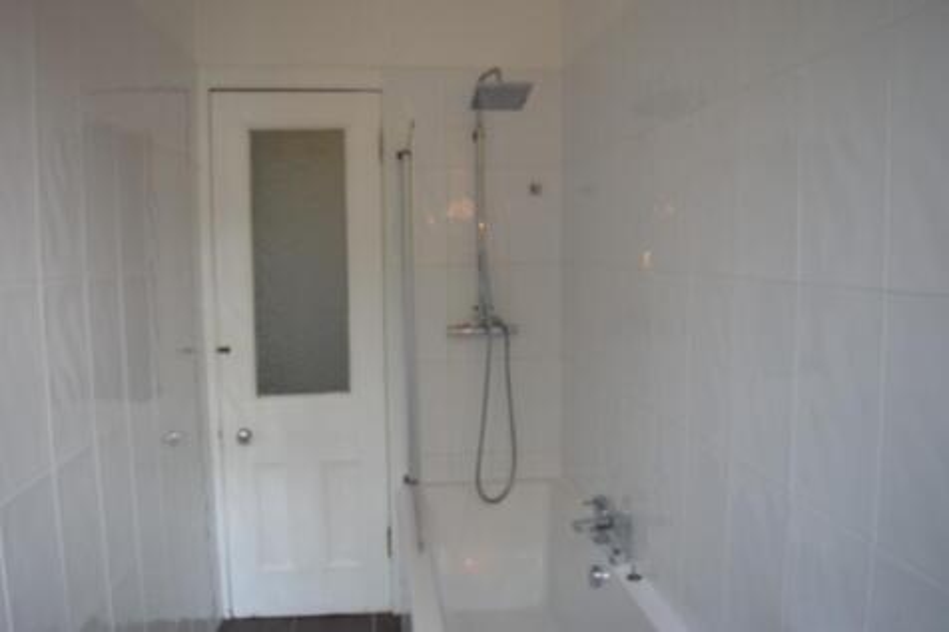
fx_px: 711
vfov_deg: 47.9
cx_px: 474
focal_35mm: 27
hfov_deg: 67.4
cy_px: 316
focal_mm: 18
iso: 400
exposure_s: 1/60
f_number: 3.5
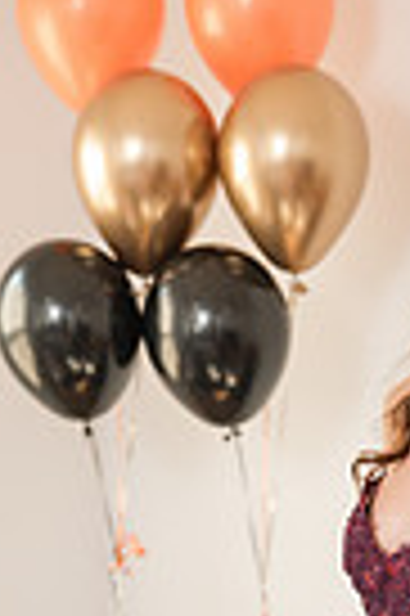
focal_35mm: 158
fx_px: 2706
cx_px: 351
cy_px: 841
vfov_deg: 12.5
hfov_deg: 8.6
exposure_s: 1/250
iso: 1000
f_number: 3.2
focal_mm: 48
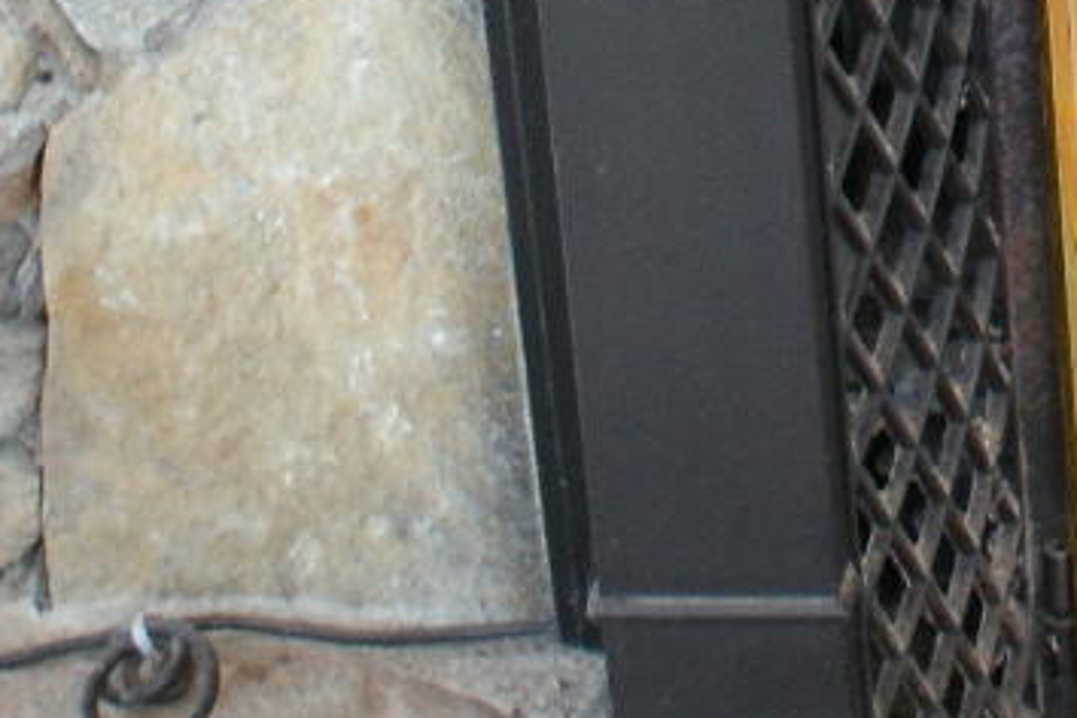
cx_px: 1552
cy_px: -946
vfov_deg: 6.7
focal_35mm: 195
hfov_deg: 10.2
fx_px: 5833
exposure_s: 1/30
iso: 400
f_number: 4.5
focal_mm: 24
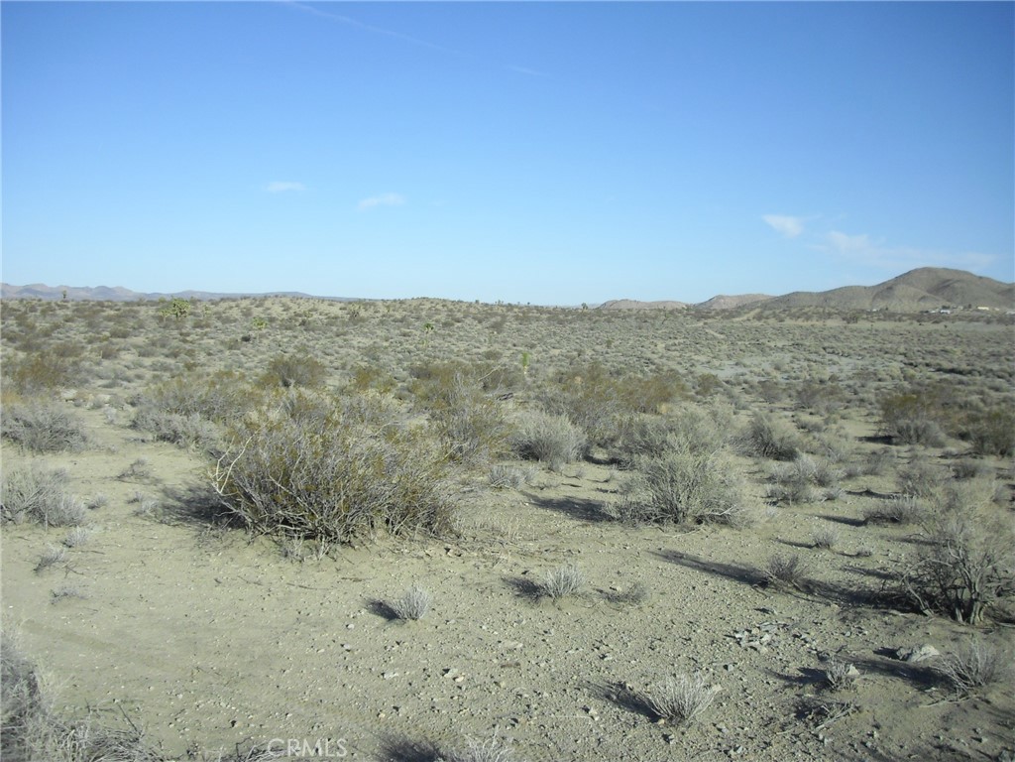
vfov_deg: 37.7
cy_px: 381
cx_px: 508
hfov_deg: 49.0
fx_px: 1114
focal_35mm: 38
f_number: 8
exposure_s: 1/250
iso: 100
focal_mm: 6.2
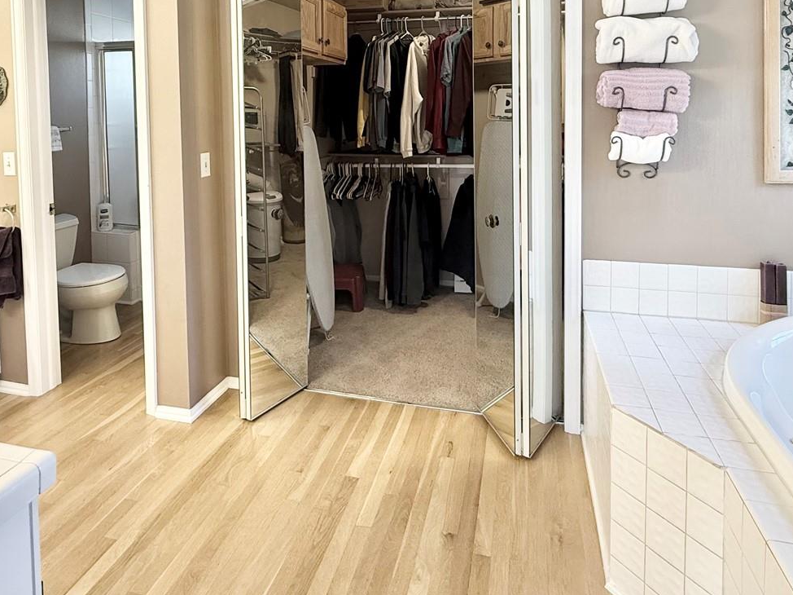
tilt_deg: -2.2
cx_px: 401
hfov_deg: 73.9
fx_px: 527
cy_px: 134
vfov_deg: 55.4
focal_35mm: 23
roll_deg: +0.5
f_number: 2.2
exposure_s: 1/60
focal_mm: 2.22
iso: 200
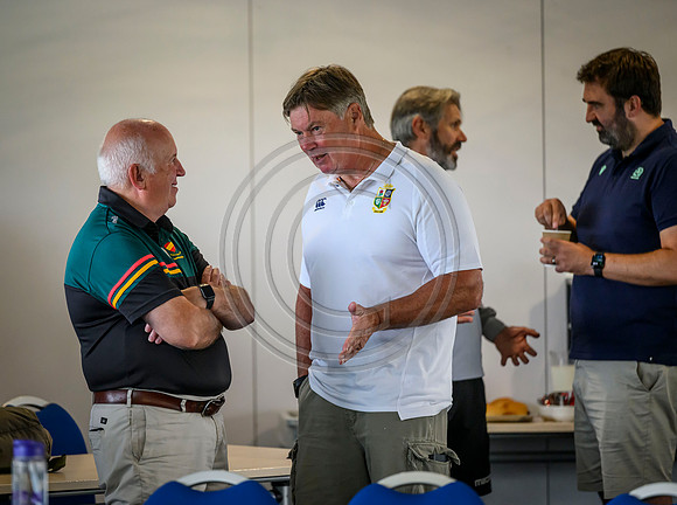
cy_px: 240
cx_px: 280
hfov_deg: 8.8
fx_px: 4413
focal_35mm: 226
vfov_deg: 6.5
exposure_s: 1/500
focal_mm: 200
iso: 3200
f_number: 2.8
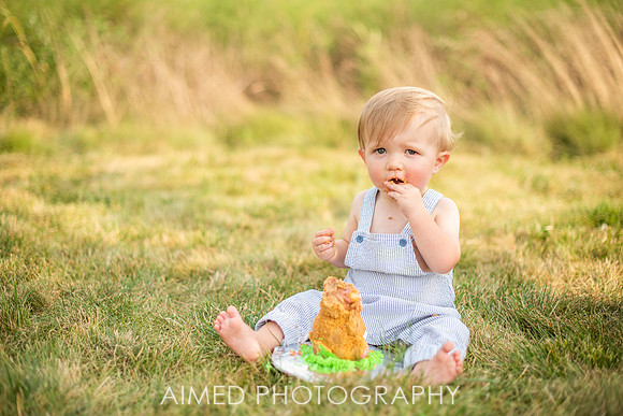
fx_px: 865
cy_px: 208
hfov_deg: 39.6
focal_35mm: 50
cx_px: 312
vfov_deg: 27.0
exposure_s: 1/2500
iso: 100
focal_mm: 50
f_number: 1.8
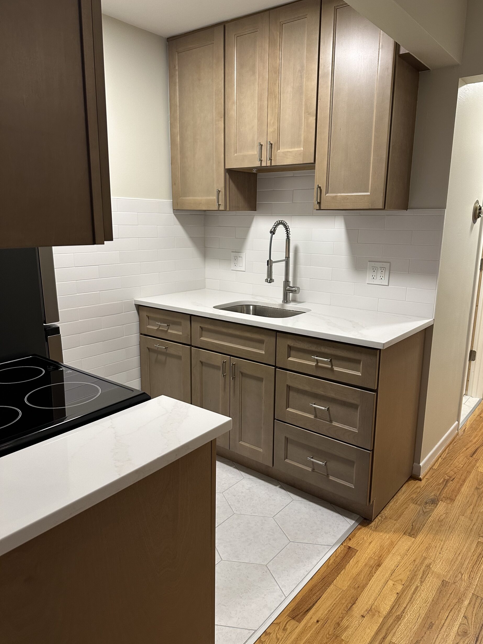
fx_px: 465
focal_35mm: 25
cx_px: 251
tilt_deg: -12.1
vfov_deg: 69.4
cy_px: 322
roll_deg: -1.3
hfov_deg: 54.9
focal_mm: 6.86
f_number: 1.78
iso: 160
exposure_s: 1/60
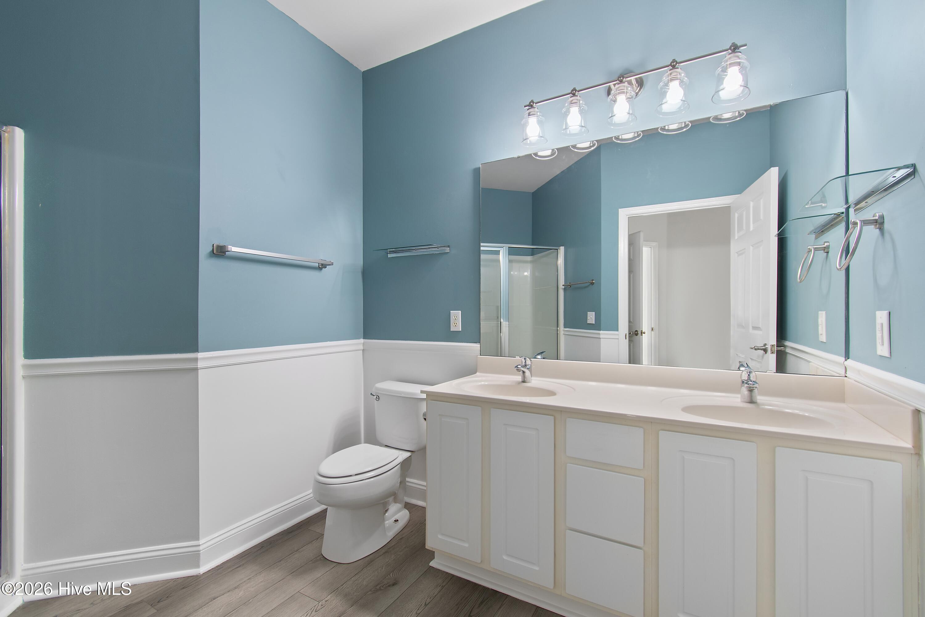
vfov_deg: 77.3
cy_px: 308
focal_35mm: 15
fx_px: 385
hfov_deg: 100.4
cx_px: 462
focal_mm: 10
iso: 100
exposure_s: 1/4
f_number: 4.5
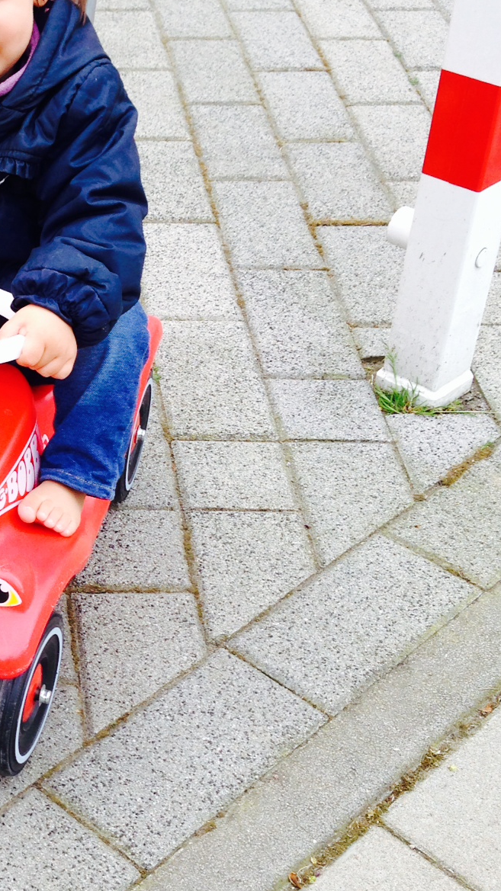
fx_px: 1489
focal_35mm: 63
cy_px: 530
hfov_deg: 18.3
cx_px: -70
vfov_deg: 33.2
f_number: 2.4
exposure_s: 1/222
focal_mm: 4.12
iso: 50
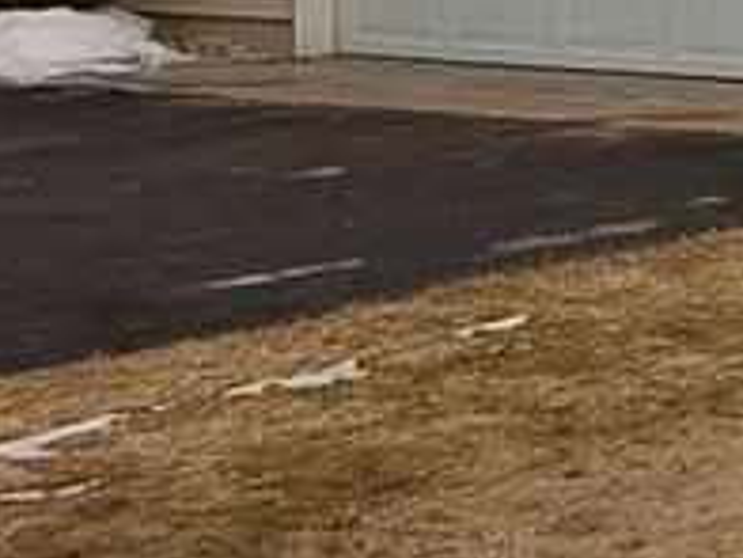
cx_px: 1687
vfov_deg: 8.7
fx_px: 3563
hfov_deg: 10.5
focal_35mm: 166
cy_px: -302
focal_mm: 22
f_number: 8
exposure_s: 1/250
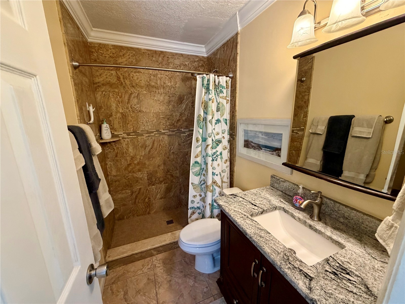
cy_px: 152
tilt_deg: -12.1
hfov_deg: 102.1
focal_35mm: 14
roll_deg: +0.9
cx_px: 202
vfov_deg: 85.7
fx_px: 164
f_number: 2.2
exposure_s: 1/60
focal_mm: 2.22
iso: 400
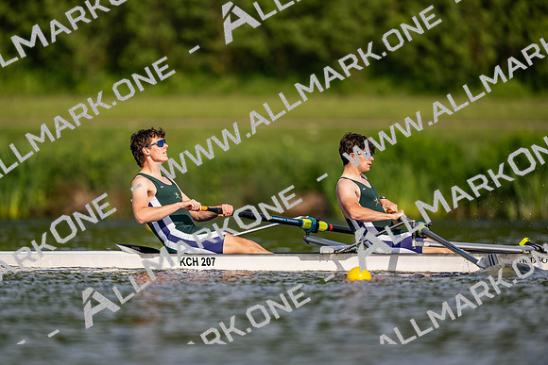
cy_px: 182
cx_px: 274
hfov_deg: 3.4
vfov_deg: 2.3
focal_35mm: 600
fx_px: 9135
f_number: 4
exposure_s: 1/2500
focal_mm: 600
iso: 250
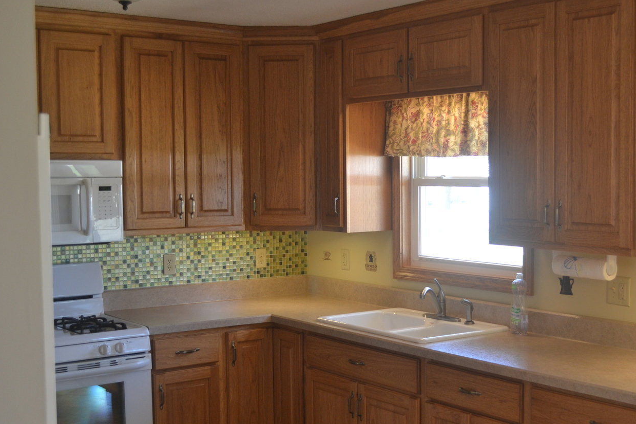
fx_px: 901
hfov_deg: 38.6
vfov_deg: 26.5
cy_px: 239
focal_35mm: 51
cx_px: 402
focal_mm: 26
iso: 400
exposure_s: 1/25
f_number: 4.2
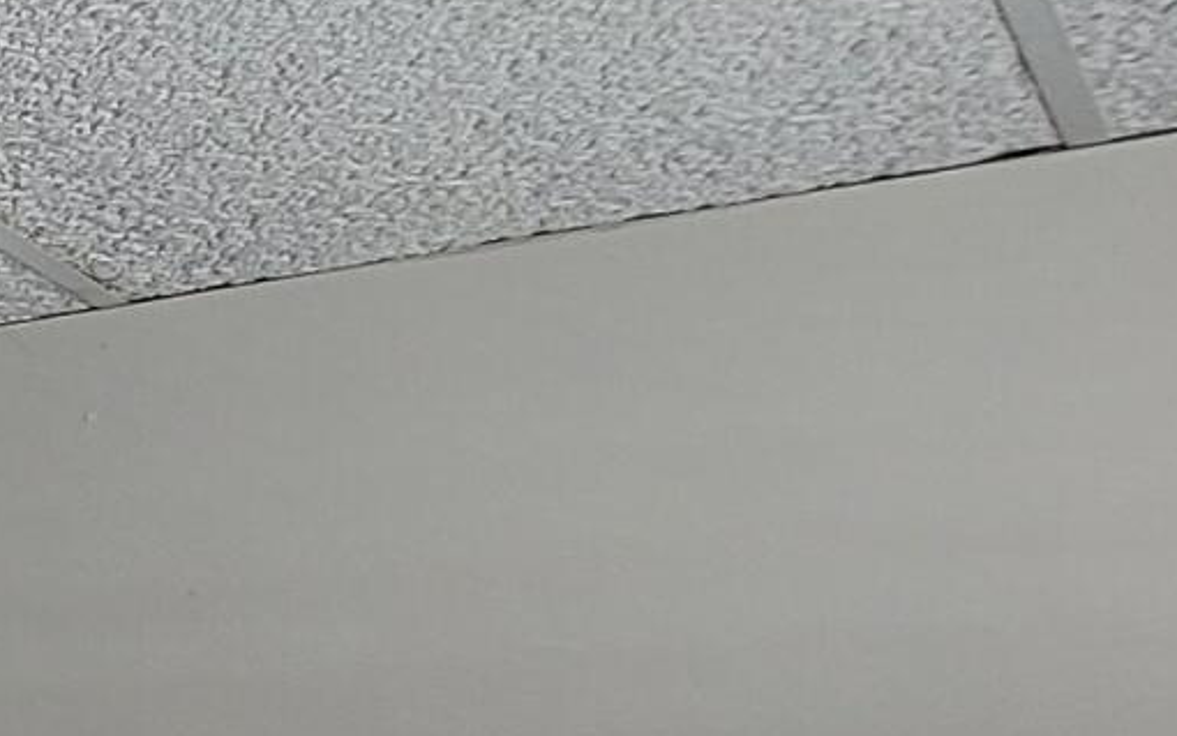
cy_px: 1161
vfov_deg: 14.8
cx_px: -1205
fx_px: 2599
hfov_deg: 17.6
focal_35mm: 81
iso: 64
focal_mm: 1.74
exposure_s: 1/60
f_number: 2.2
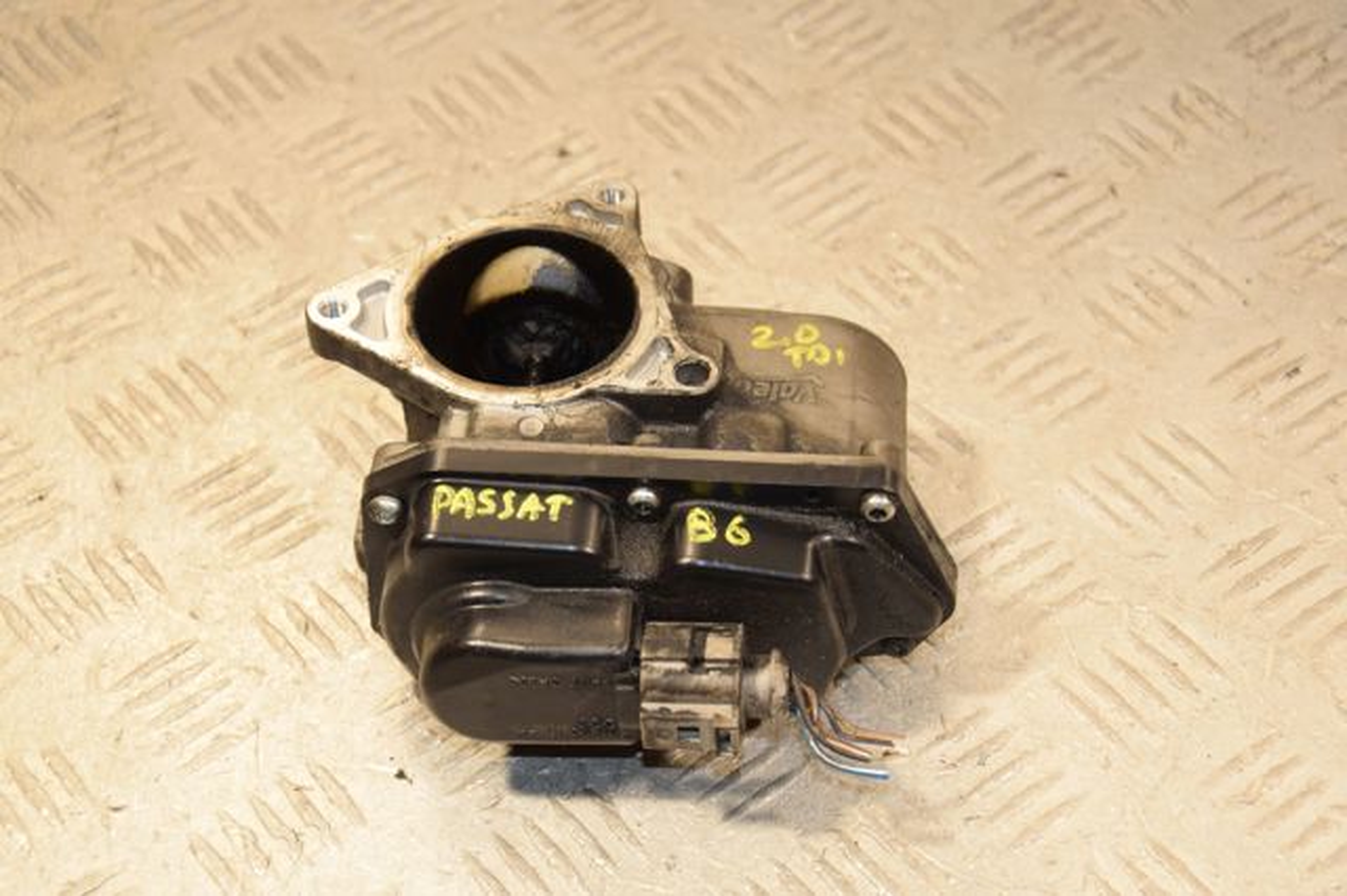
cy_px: 448
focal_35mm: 78
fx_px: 2917
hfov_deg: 26.0
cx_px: 674
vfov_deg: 17.5
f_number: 5.6
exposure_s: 1/200
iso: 800
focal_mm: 52
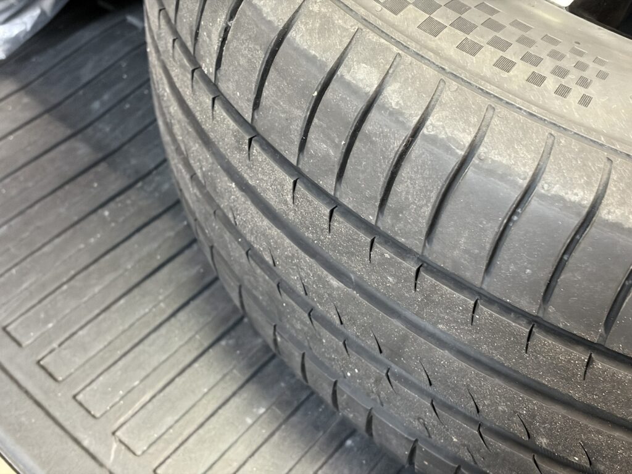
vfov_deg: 28.0
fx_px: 949
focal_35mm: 52
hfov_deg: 36.8
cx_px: 316
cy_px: 237
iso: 320
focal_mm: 5.96
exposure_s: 1/25
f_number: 1.6
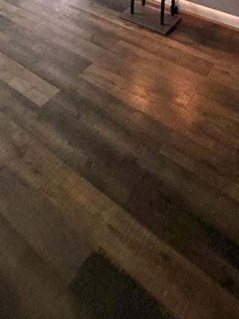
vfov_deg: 33.5
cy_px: -104
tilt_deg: -10.3
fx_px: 359
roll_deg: +1.0
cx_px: 61
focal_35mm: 39
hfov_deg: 36.0
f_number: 2.2
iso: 500
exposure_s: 1/60
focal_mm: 2.22
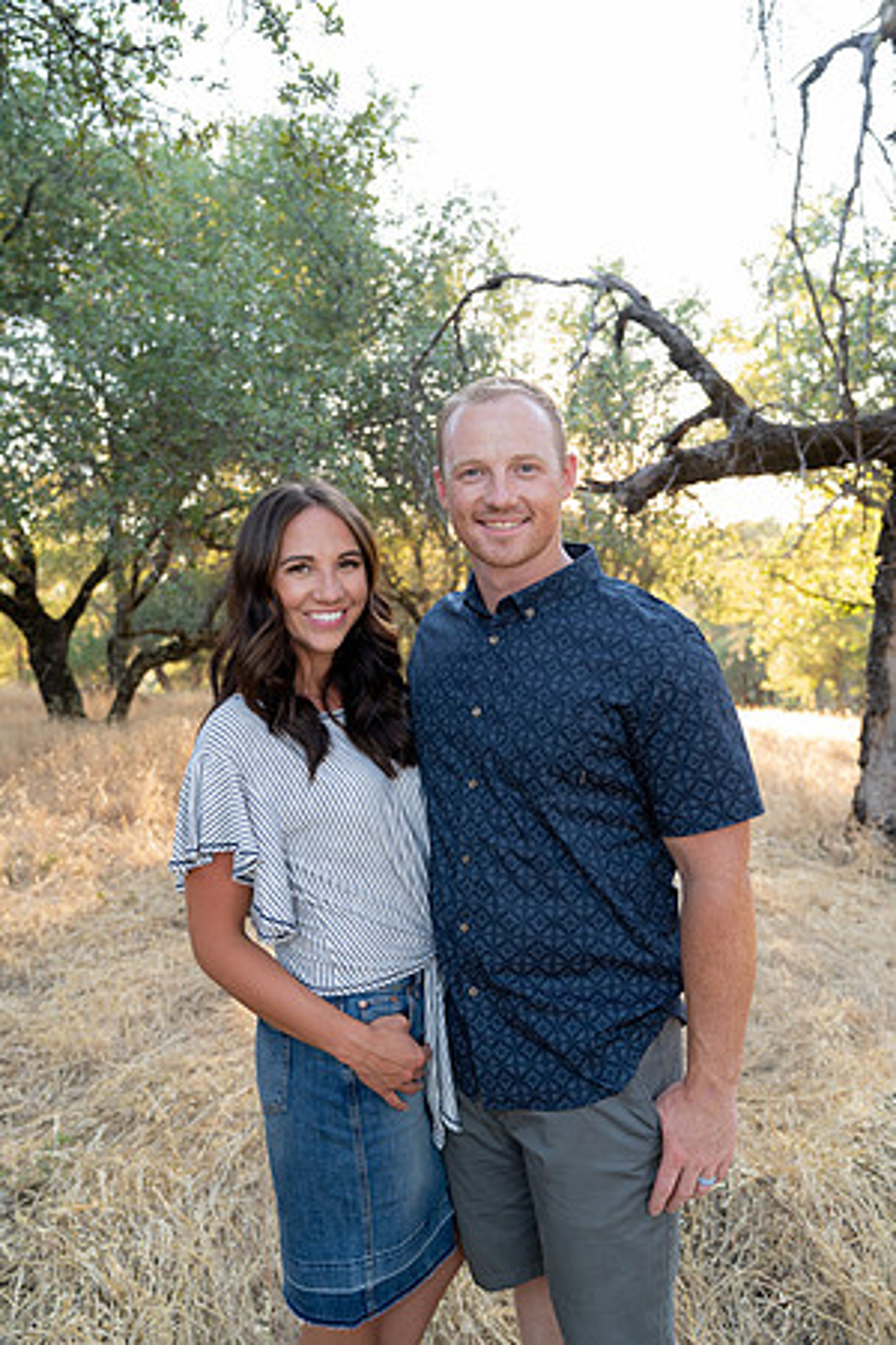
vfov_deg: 67.4
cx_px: 448
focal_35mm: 27
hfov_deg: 47.9
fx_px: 1008
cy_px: 672
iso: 500
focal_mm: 27
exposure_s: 1/100
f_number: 3.5
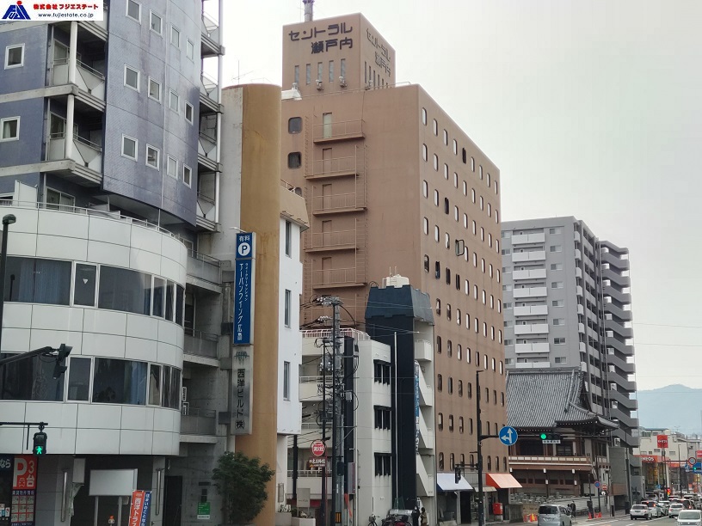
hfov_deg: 36.2
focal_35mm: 53
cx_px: 351
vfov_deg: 27.5
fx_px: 1075
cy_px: 263
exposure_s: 1/297
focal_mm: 5.6
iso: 50
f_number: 2.4
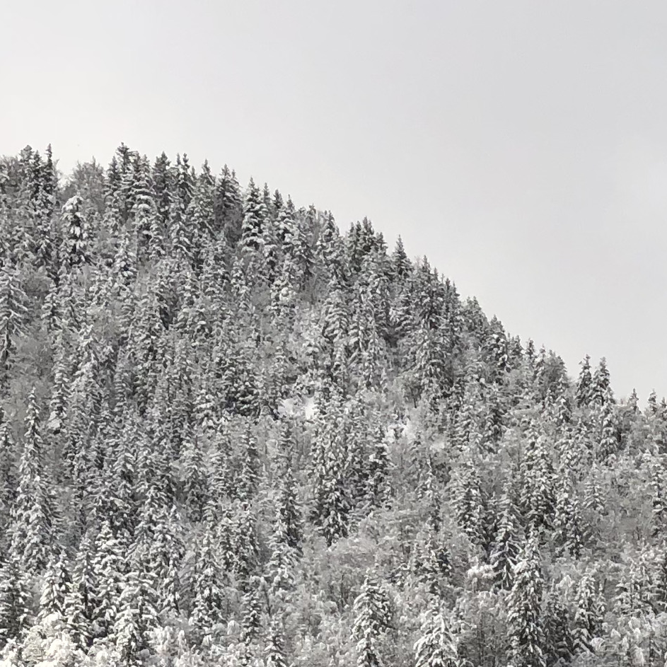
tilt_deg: +13.0
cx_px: 910
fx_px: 4251
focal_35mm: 195
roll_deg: +2.5
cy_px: 999
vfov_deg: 8.8
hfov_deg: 8.8
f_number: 2.4
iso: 16
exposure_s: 1/1453
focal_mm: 6
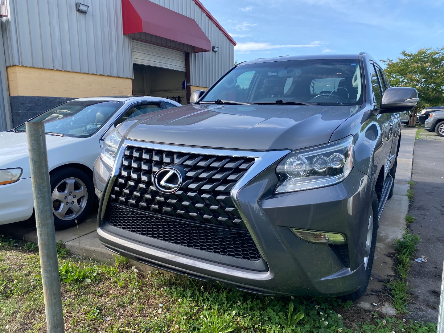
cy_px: 166
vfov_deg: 53.1
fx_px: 333
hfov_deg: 67.3
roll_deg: +1.0
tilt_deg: -10.3
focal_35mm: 26
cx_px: 222
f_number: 1.8
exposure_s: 1/651
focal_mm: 4.25
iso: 32
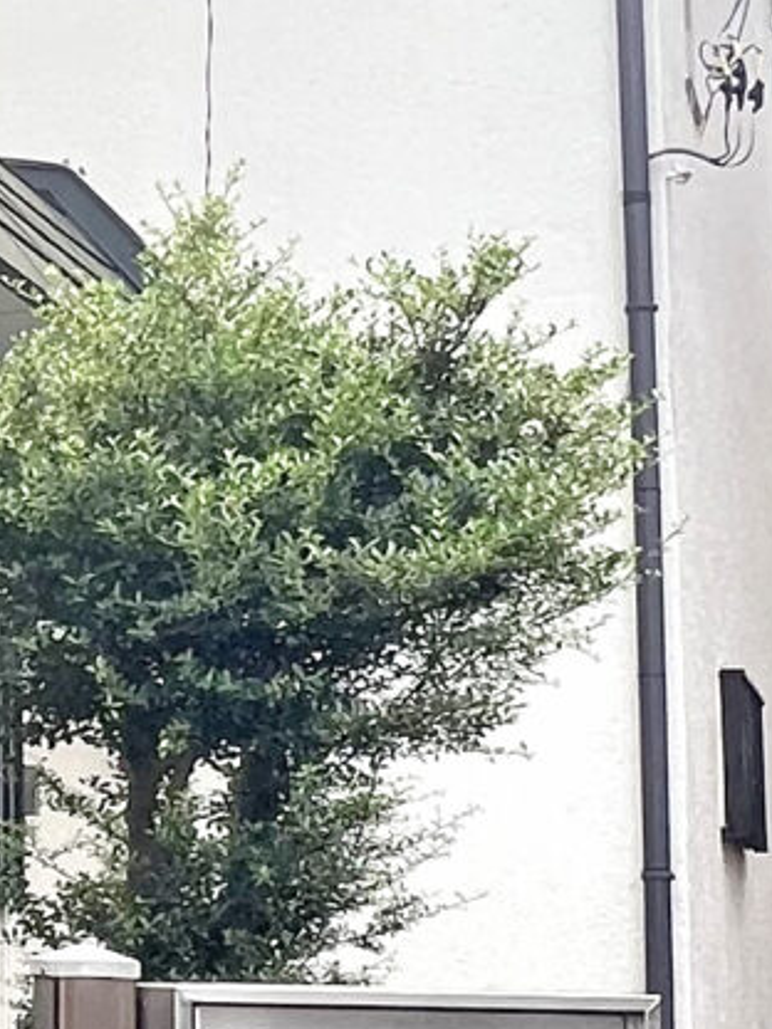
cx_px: -641
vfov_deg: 24.2
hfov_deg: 15.6
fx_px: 2379
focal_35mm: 80
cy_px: 745
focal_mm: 1.57
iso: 32
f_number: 1.8
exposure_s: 1/329
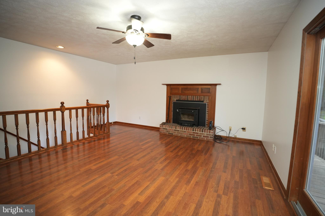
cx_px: 162
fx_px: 144
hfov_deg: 96.7
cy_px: 108
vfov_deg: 73.7
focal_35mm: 16
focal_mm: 16
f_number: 2.8
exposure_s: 1/60
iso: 1250
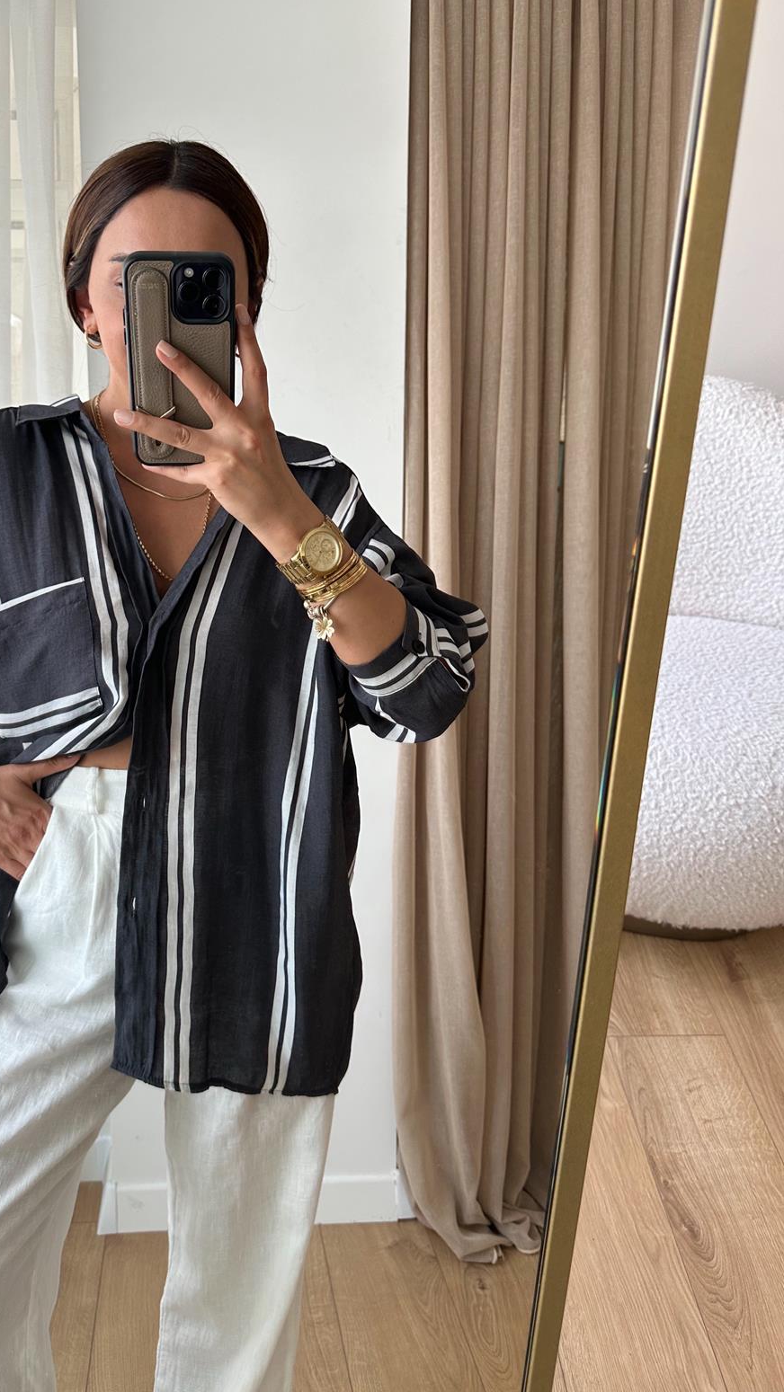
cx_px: 289
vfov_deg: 69.8
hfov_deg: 42.6
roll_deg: -3.1
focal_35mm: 27
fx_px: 997
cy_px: 687
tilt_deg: -34.5
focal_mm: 6.86
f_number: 1.78
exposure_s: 1/121
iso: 160
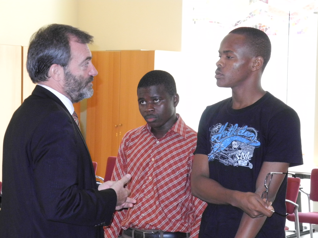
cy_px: 119
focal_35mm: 105
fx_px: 965
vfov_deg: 14.1
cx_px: 159
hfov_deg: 18.7
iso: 800
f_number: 4.5
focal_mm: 22.5
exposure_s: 1/204
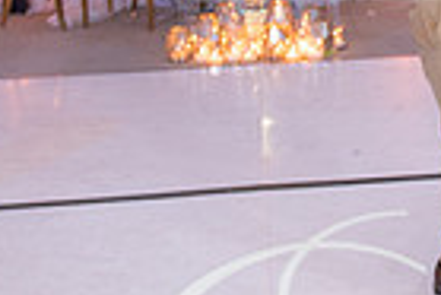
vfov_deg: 13.3
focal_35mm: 100
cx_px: 466
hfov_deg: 19.6
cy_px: -75
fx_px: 1226
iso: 1000
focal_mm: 24
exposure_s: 1/160
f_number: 2.8
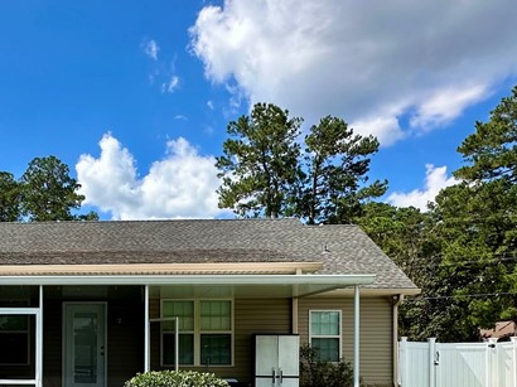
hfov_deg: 49.8
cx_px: 111
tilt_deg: +2.3
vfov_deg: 38.0
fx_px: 522
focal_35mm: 35
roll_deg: -0.3
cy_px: 345
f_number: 2.2
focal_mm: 2.22
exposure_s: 1/1435
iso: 50
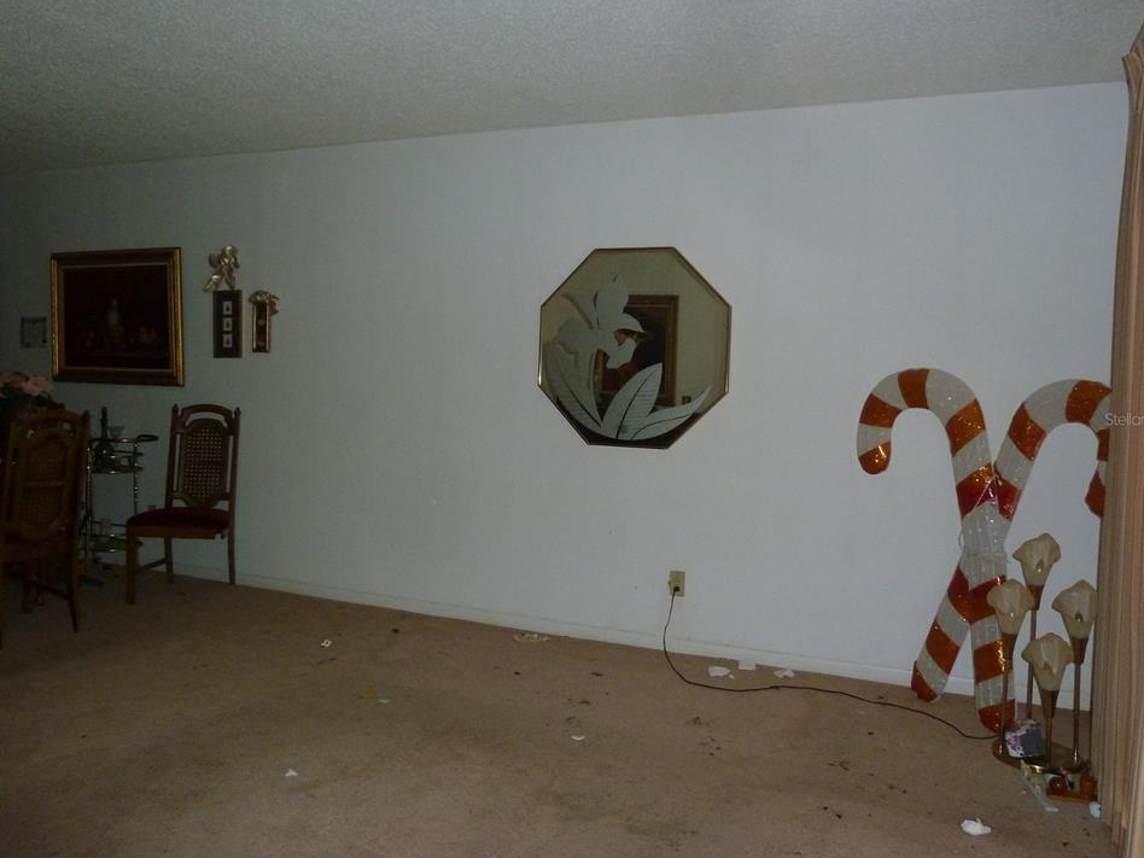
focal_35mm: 27
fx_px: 892
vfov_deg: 51.3
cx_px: 560
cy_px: 419
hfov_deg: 65.3
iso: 320
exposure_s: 1/30
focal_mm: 4.1
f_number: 3.3
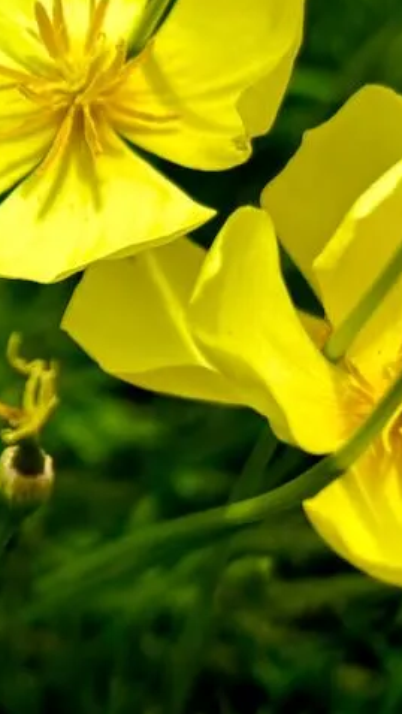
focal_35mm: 81
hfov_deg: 13.7
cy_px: 49
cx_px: 659
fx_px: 1534
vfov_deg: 25.3
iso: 50
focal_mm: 5.96
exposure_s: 1/4630
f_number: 1.6
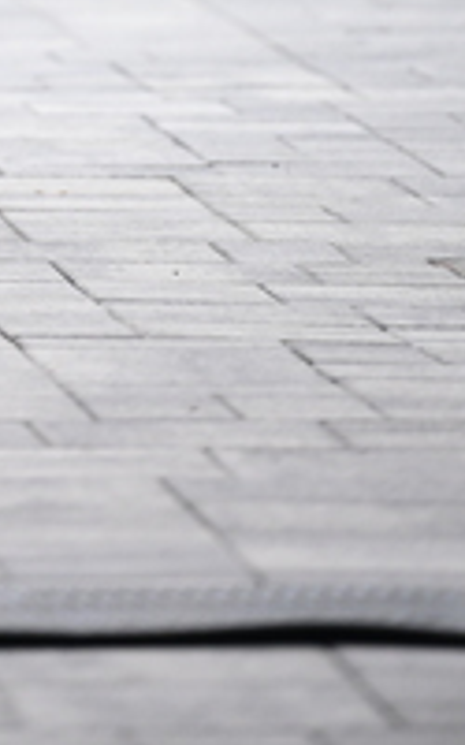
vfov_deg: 3.7
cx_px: -180
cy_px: -276
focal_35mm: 560
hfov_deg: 2.3
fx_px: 11355
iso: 1250
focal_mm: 200
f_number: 2.8
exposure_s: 1/1600
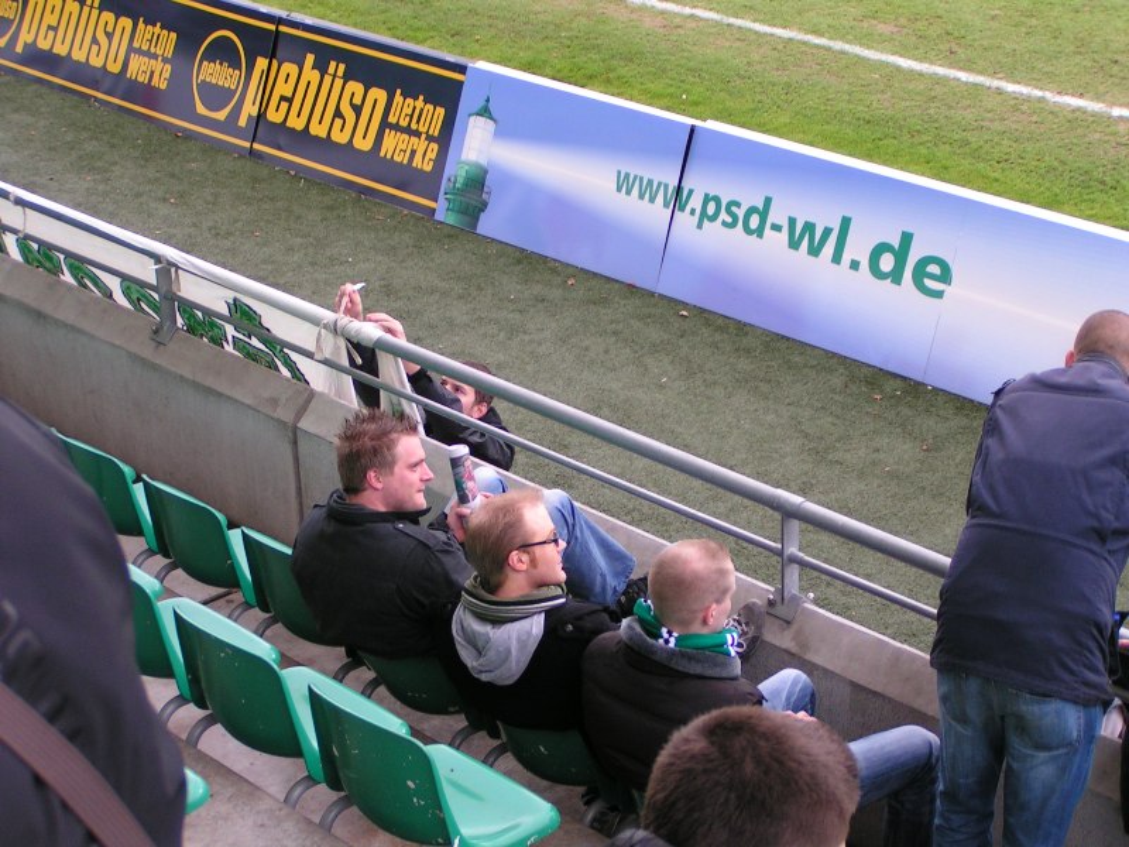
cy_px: 424
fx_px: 2446
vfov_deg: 19.6
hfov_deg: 26.0
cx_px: 564
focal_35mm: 75
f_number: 3.2
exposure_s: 1/80
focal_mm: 11.5
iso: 80
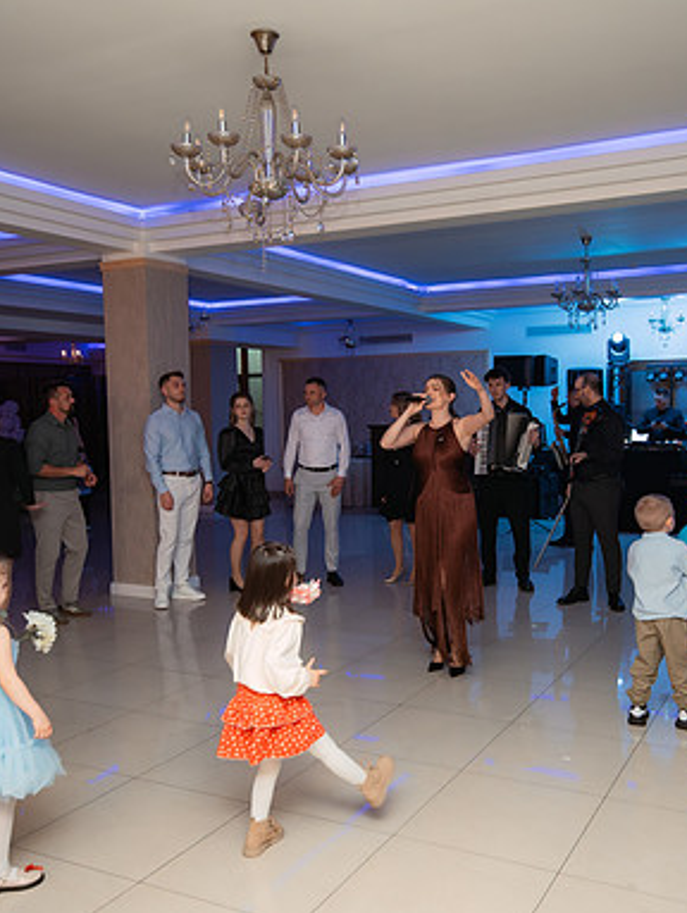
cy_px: 456
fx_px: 845
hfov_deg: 43.9
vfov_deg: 56.8
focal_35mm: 32
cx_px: 422
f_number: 2.8
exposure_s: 1/200
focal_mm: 22
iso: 1600
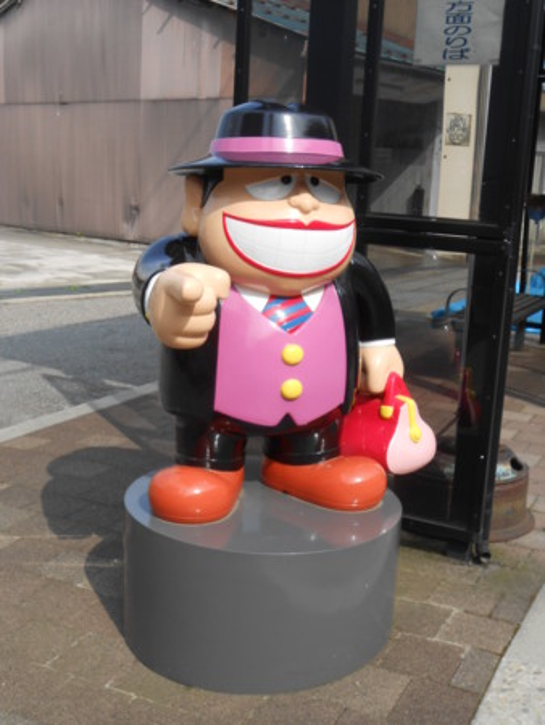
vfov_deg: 38.9
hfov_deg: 29.7
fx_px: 1028
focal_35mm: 49
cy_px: 362
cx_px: 272
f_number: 4.8
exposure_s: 1/400
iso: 80
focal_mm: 8.8
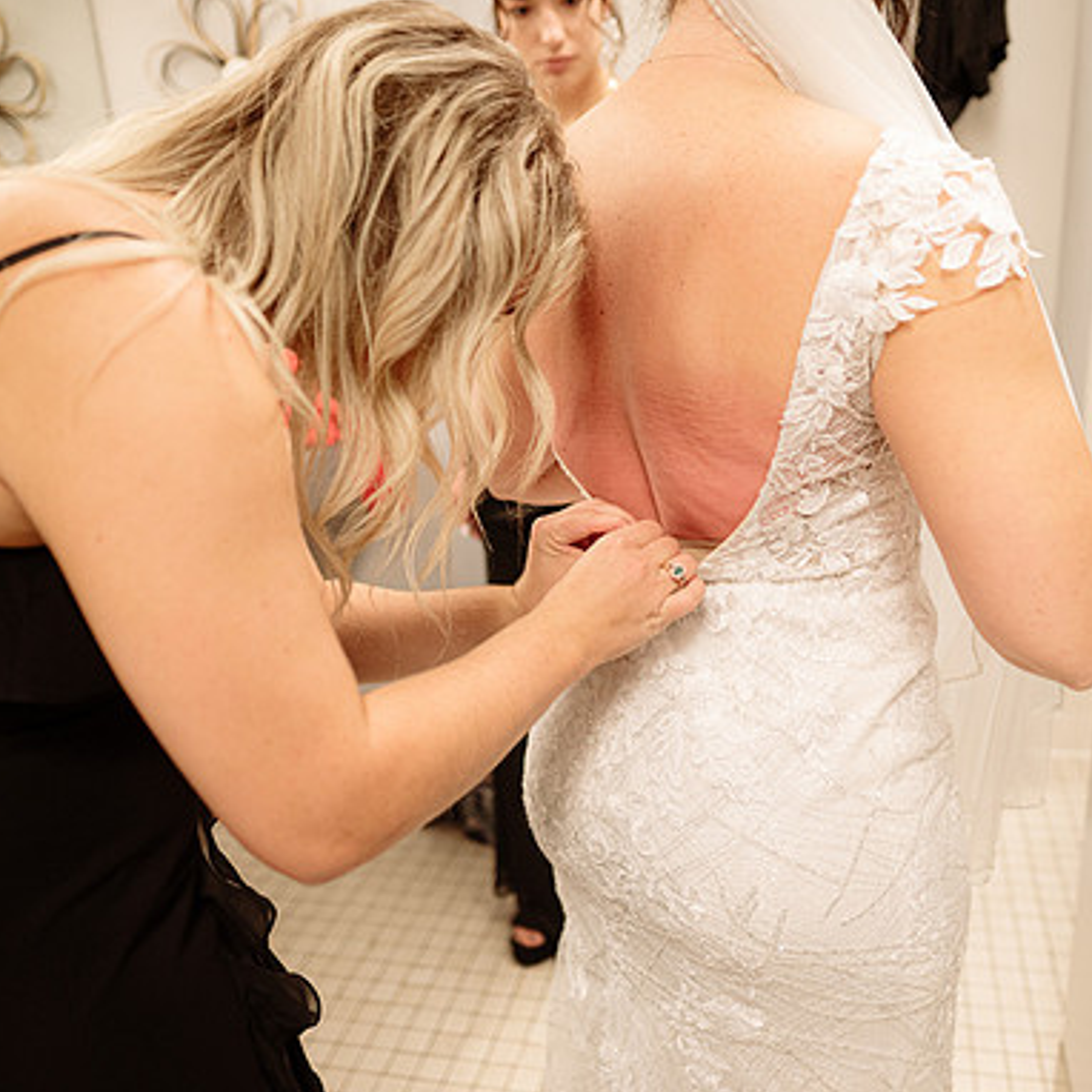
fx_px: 1106
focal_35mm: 31
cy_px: 547
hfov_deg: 52.4
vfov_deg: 52.5
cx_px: 623
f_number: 2.2
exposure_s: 1/320
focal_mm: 24
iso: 1250
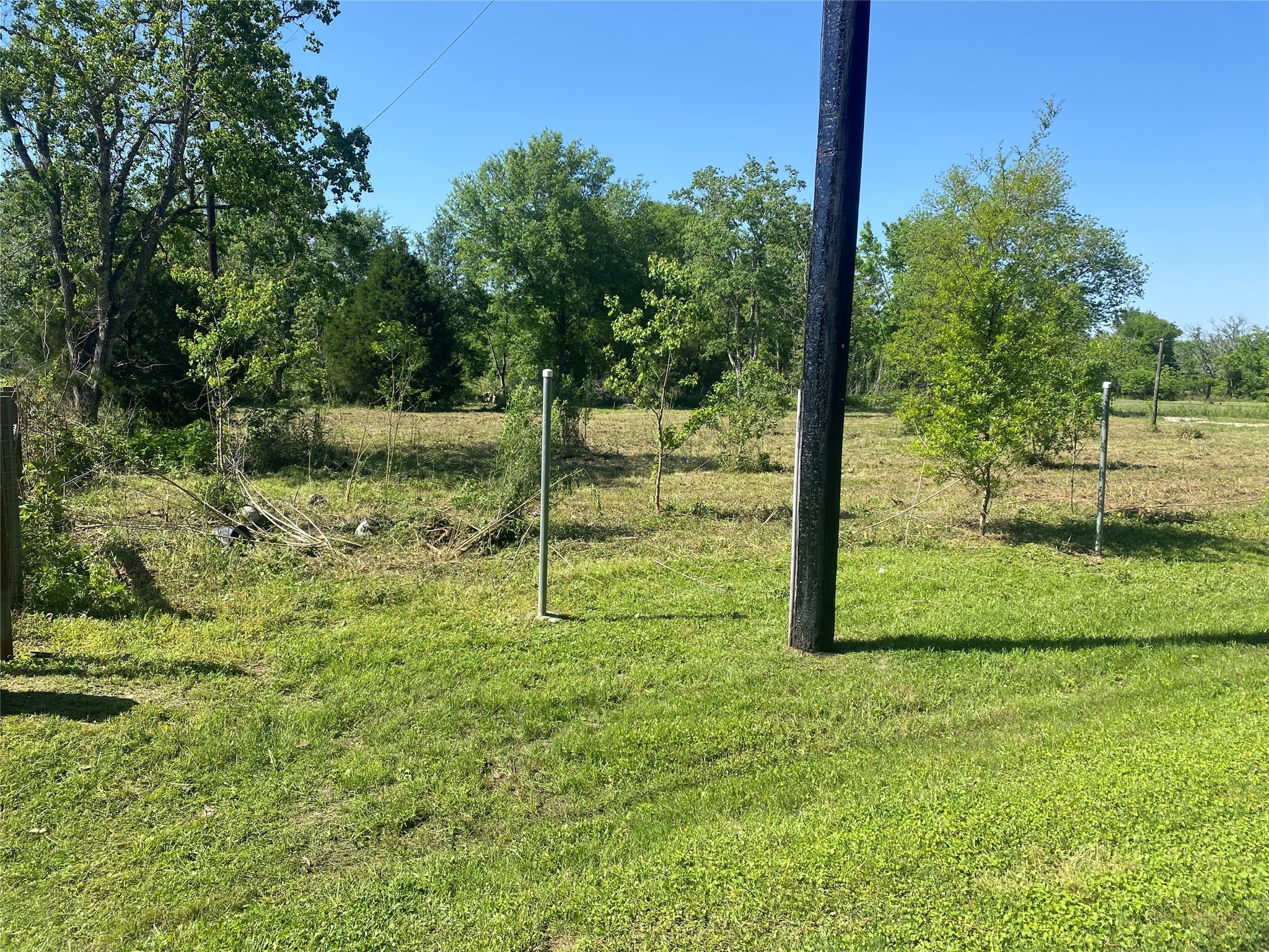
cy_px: 476
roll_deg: -2.7
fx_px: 953
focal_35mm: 26
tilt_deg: -5.6
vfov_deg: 53.1
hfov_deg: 67.3
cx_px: 634
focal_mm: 4.25
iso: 32
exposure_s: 1/1701
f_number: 1.8
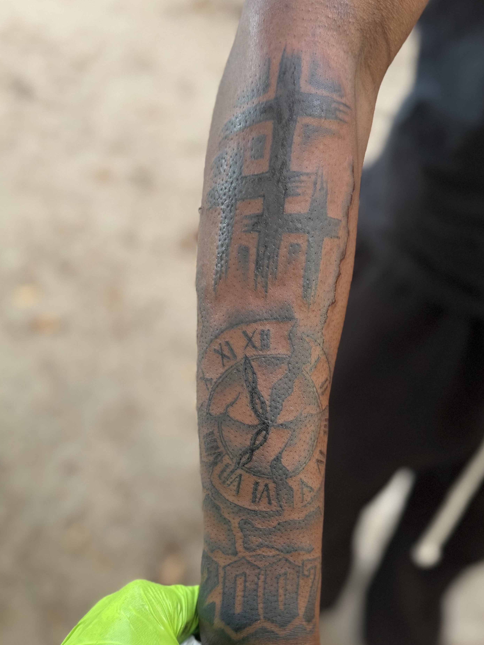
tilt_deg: -50.3
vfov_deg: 49.8
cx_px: 276
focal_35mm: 37
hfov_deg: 38.6
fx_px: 690
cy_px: 394
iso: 200
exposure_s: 1/66
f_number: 1.78
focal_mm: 6.76
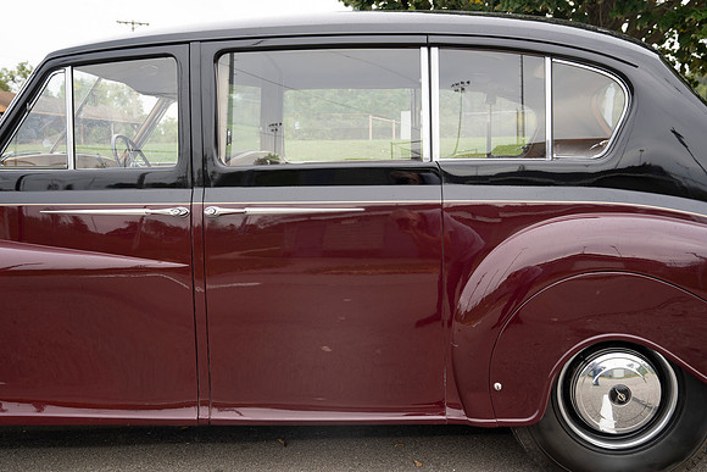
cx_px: 354
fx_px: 668
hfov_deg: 55.8
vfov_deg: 38.9
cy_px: 236
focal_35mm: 34
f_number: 5.6
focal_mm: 34
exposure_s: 1/100
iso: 200
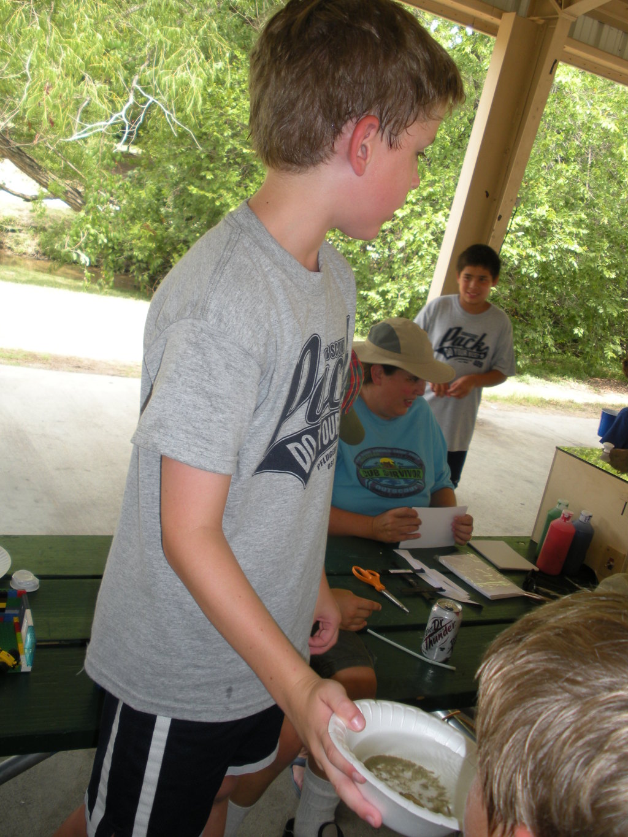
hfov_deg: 39.7
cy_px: 418
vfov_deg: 51.4
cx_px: 314
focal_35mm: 36
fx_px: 871
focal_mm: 6.3
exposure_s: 1/55.1
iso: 64
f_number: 3.5
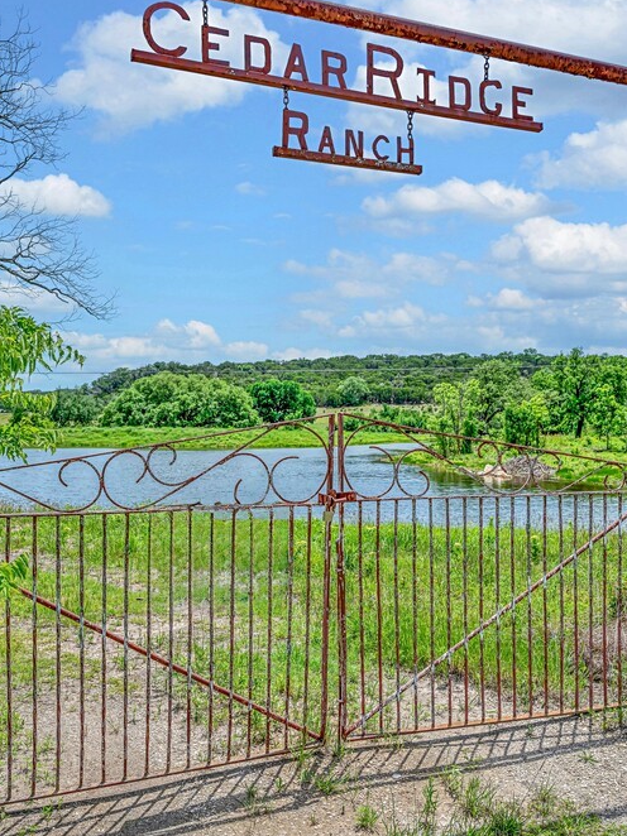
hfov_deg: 48.2
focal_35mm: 29
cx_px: 305
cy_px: 438
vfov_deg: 61.6
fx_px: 701
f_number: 8
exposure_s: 1/400
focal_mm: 26
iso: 100
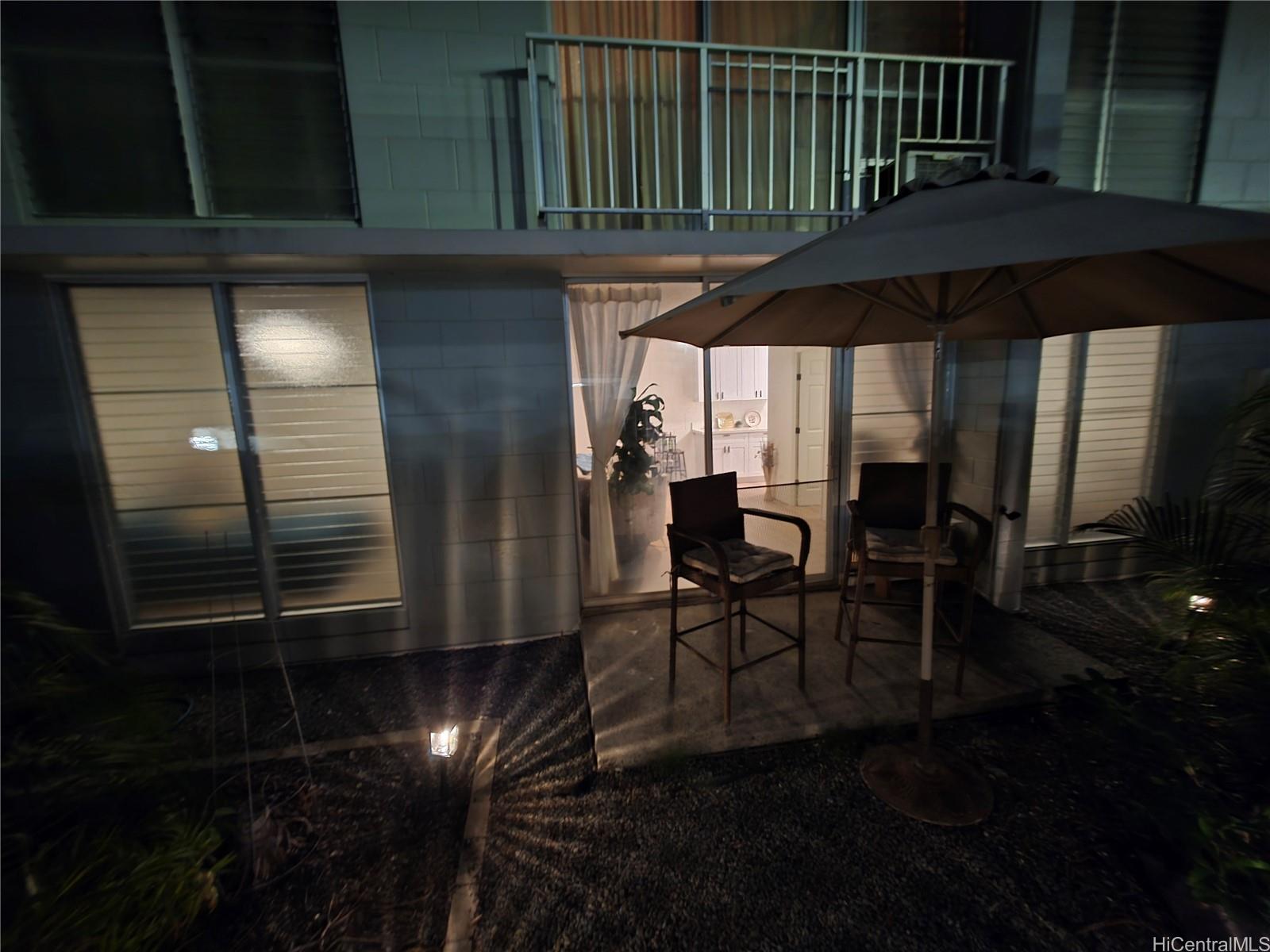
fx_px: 477
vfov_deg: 89.9
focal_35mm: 13
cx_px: 635
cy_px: 476
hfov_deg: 106.2
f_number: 1.9
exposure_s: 1/9.99
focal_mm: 2.2
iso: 640
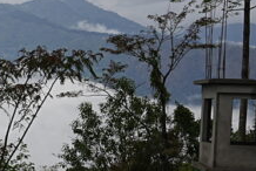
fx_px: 992
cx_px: -258
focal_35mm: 139
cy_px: 151
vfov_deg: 9.8
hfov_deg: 12.8
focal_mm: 29.7
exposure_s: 1/200
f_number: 9
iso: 100
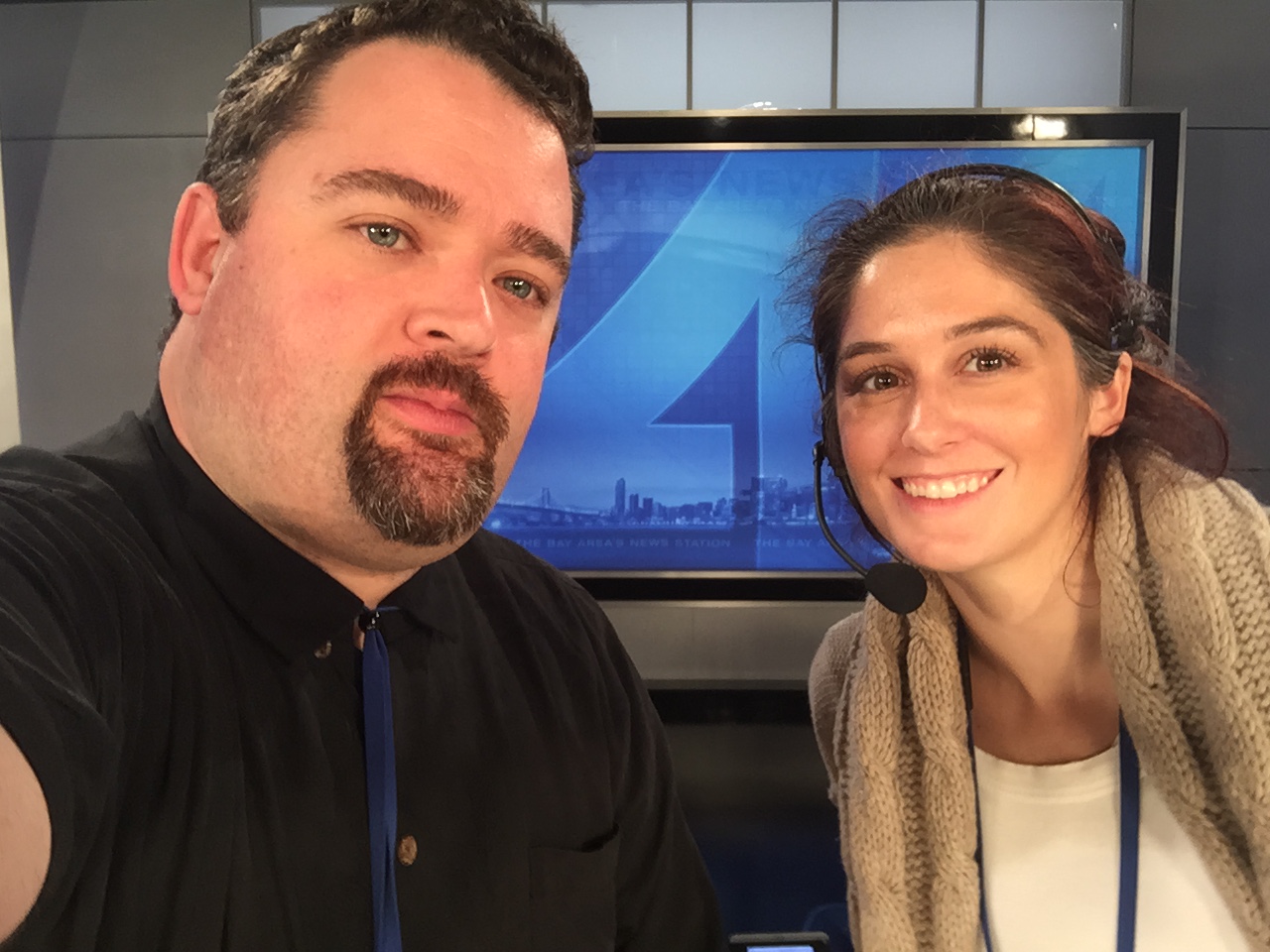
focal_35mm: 31
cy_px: 476
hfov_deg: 58.4
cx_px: 635
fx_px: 1137
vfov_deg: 45.4
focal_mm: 2.65
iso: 50
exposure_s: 1/30
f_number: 2.2
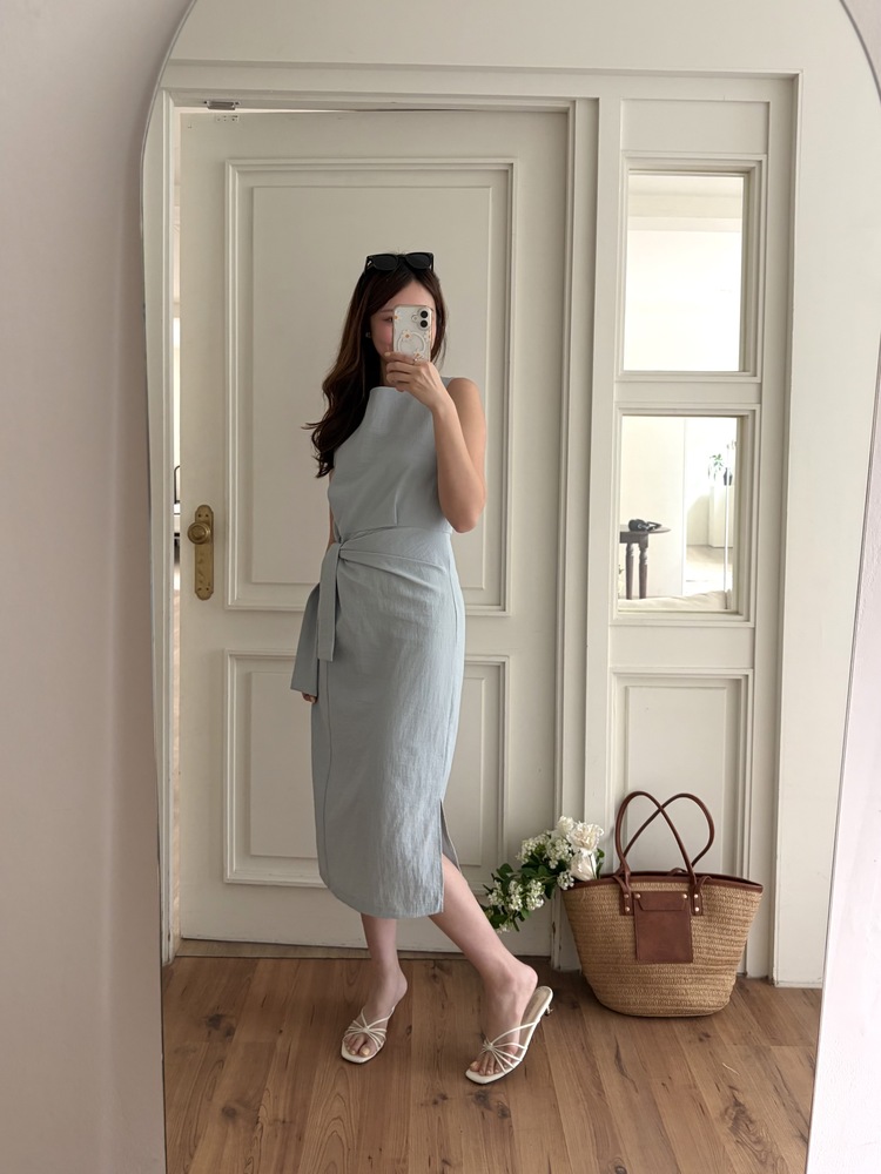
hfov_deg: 53.1
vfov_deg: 67.3
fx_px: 882
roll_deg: +0.6
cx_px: 440
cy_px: 587
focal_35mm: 26
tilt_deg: -14.9
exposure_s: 1/60
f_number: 1.6
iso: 160
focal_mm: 5.96
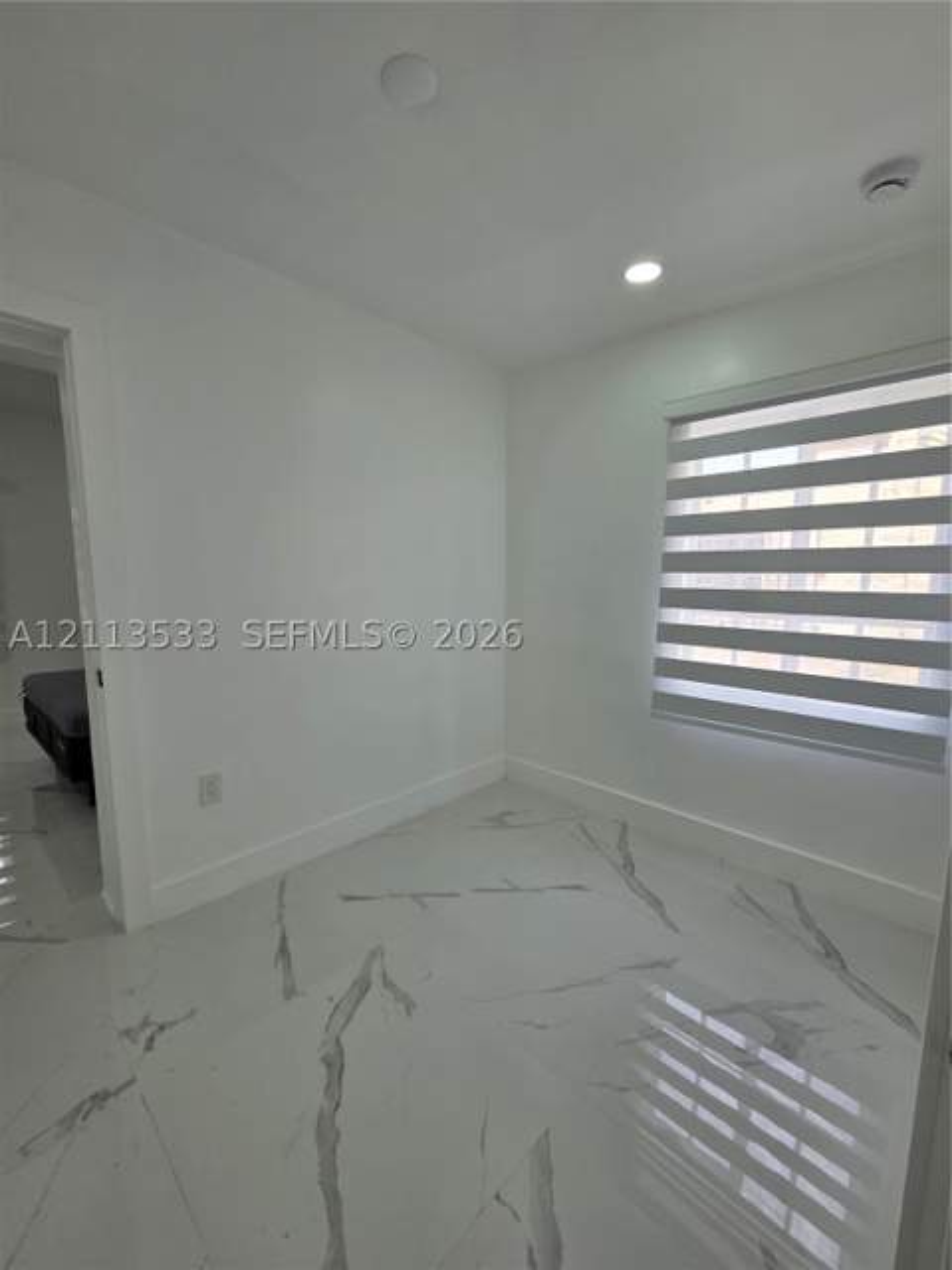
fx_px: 477
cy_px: 635
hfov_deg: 89.9
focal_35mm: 13
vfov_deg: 106.2
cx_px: 476
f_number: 2.2
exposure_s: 1/156
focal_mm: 2.2
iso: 50
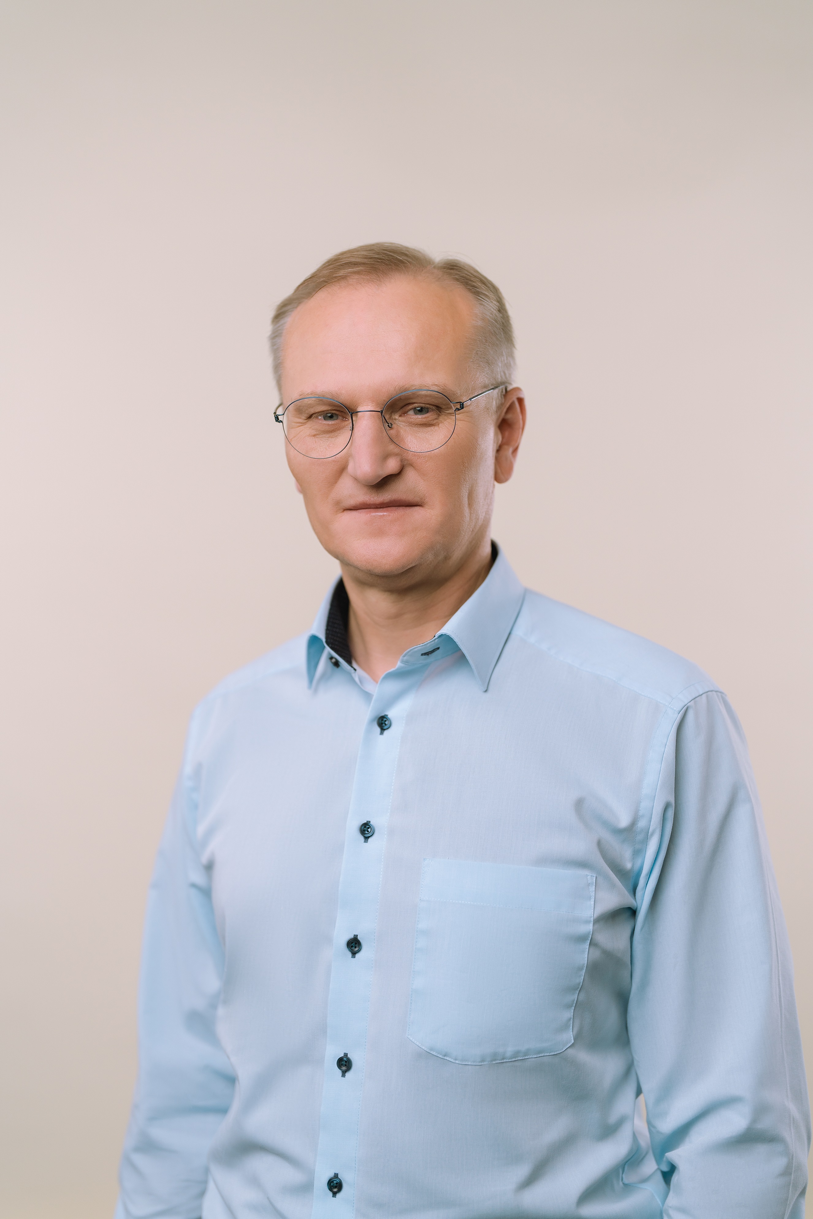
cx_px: 406
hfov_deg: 27.0
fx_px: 1693
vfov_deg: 39.6
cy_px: 610
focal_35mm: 50
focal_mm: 50
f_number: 1.8
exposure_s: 1/400
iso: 400
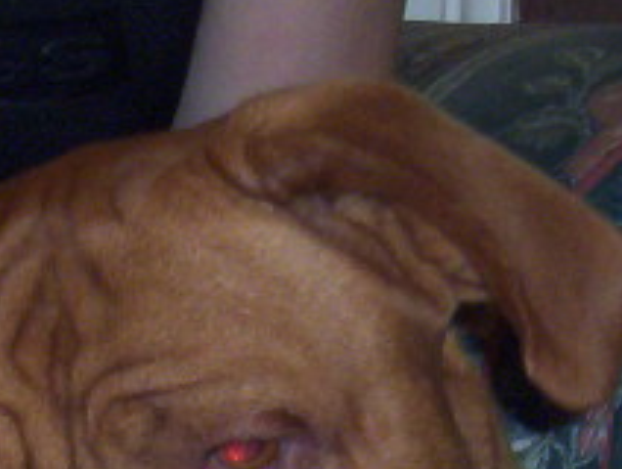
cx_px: 179
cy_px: 730
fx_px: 6375
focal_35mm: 354
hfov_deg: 5.6
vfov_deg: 4.2
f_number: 4.33
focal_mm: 14.19
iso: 140
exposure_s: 1/72.2
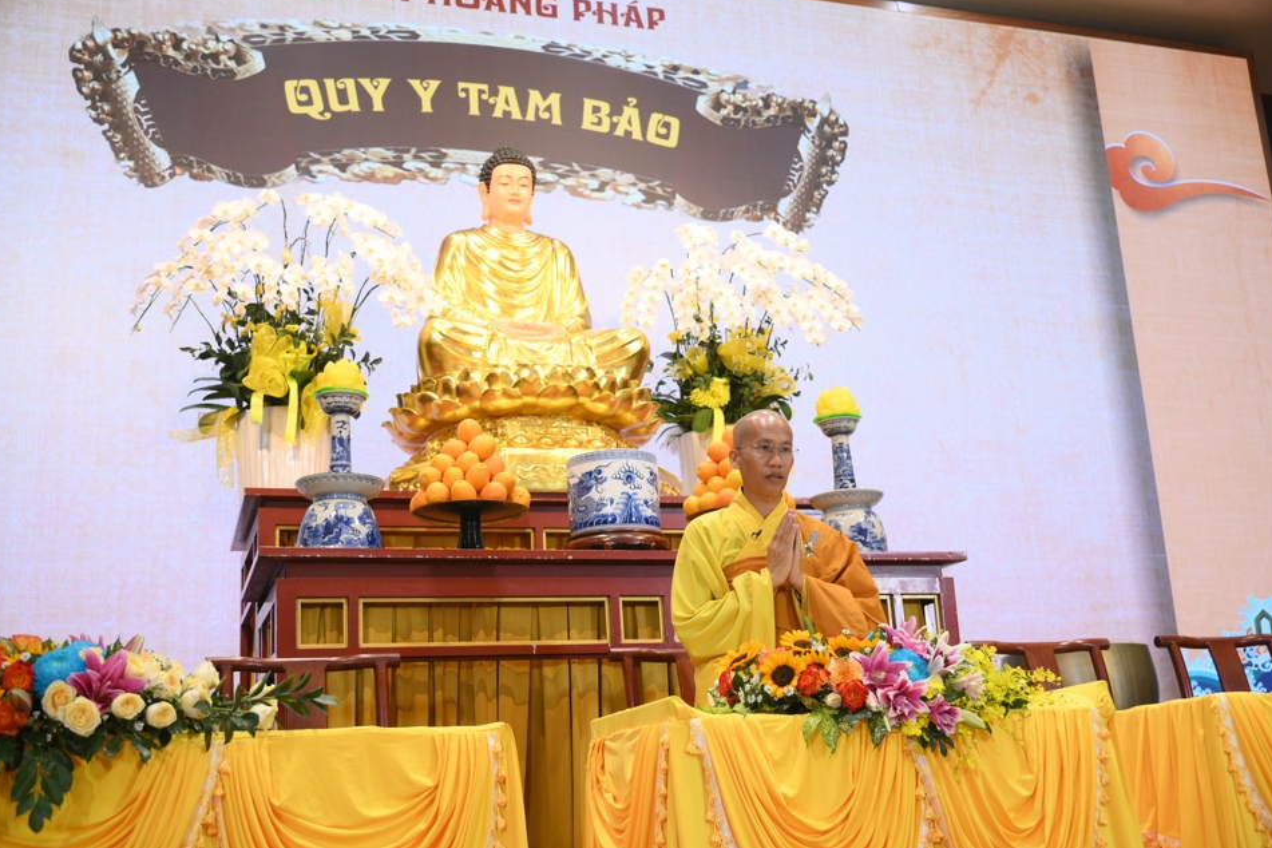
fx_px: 1378
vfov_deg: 34.2
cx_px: 637
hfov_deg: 49.6
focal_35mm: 39
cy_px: 415
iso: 3200
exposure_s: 1/250
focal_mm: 38
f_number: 4
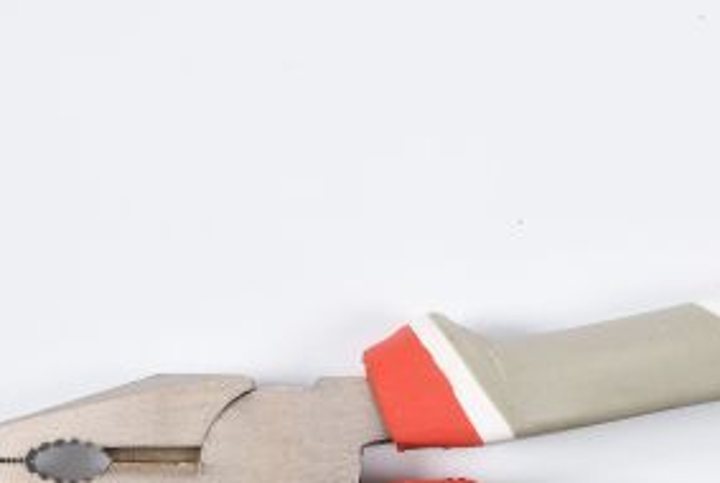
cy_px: 460
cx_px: 571
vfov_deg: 9.9
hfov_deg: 14.6
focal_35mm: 139
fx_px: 2786
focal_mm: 48
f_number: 16
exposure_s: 1/125
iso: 250
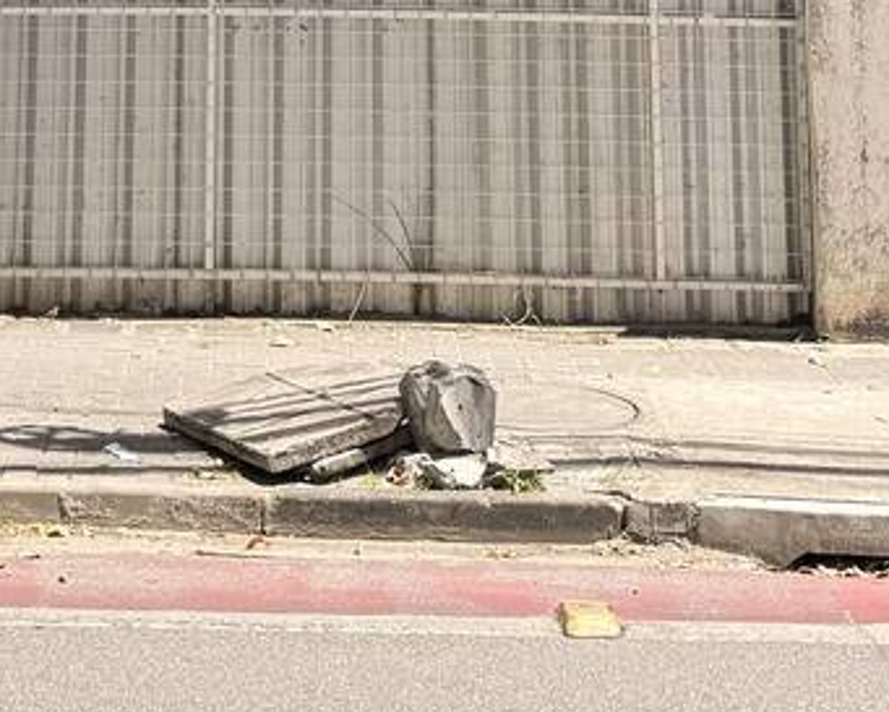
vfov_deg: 13.8
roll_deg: -1.3
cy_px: -597
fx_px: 2606
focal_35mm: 99
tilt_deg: +11.6
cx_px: 224
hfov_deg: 19.2
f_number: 1.78
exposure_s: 1/2169
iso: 80
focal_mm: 6.76
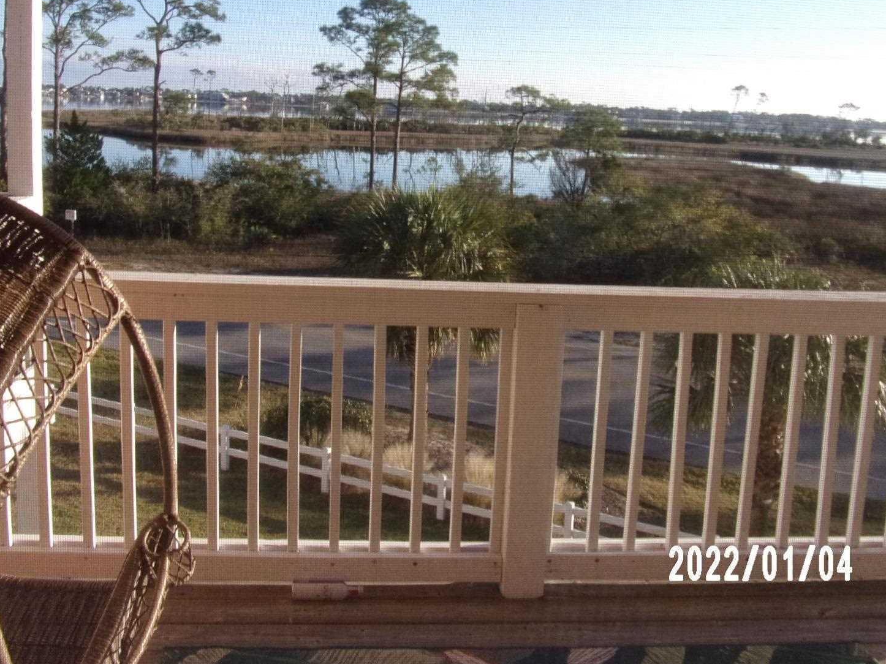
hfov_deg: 53.9
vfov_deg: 41.0
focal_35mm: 34
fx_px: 870
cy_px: 197
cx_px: 398
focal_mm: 4.3
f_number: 3.3
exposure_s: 1/420
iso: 80
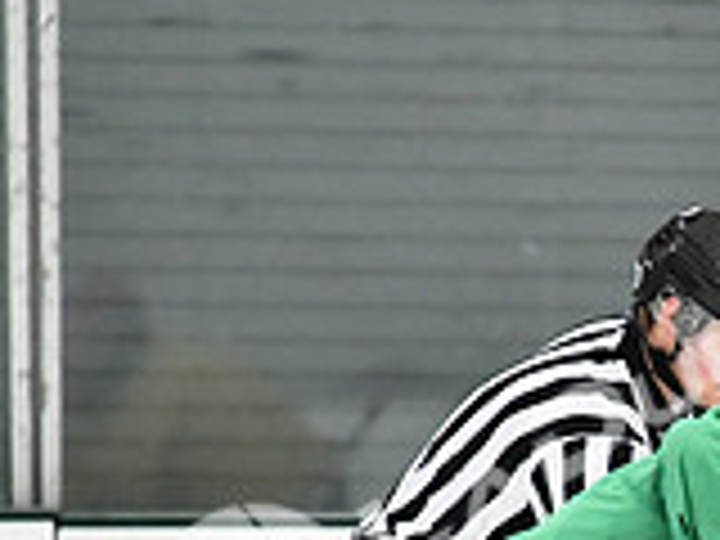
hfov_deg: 1.9
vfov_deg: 1.4
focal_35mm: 1044
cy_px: 844
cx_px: 1192
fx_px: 21715
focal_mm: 200
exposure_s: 1/1250
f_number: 2.8
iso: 5000
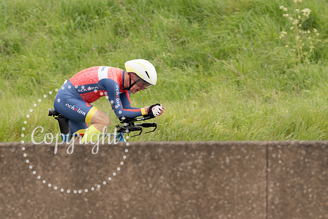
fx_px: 3417
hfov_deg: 5.5
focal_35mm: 375
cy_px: 89
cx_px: 175
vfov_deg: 3.7
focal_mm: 197
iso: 320
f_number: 4
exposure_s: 1/1000
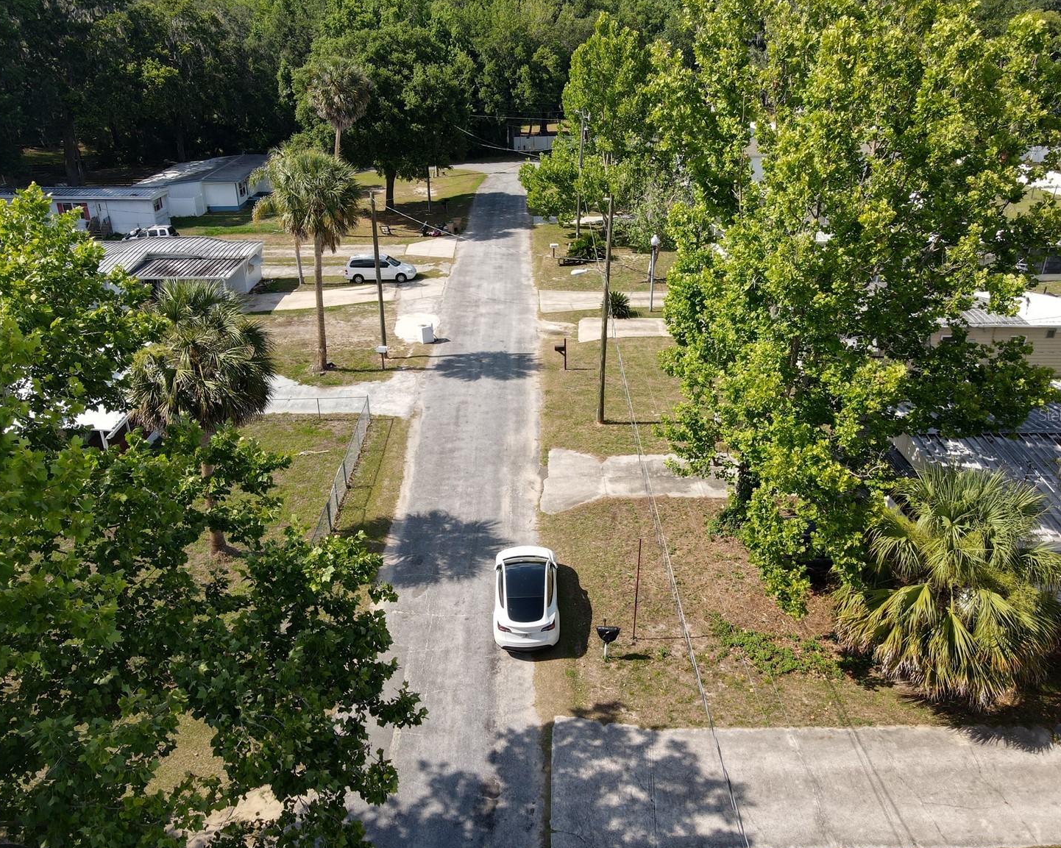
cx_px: 519
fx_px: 816
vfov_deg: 54.9
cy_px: 415
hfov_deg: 66.0
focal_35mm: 26
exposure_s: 1/400
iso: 100
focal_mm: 4.5
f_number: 2.8
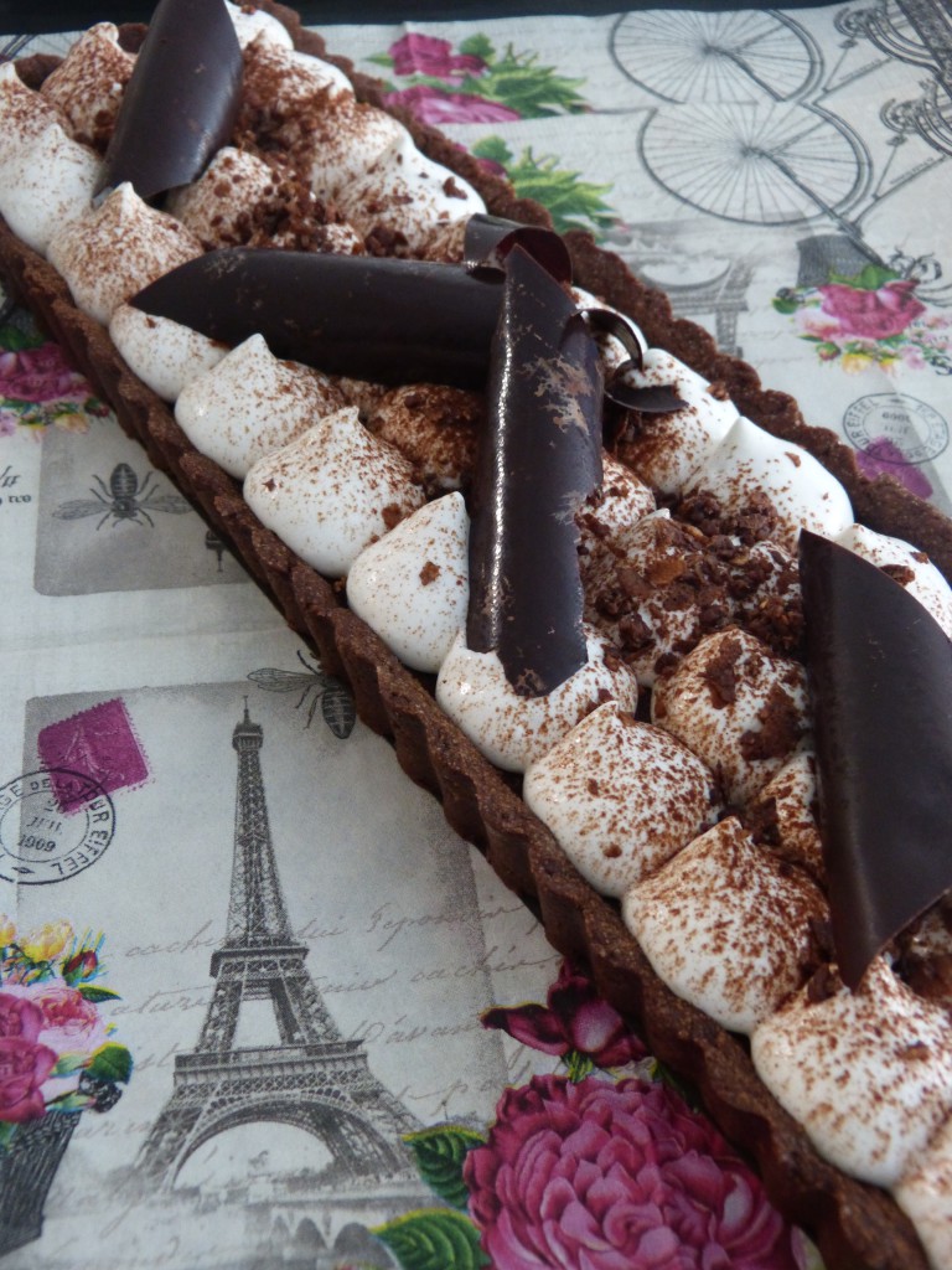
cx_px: 476
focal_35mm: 37
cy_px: 635
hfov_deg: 38.7
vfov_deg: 50.1
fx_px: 1357
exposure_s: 1/10
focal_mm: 6.3
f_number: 3.1
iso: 400
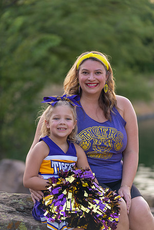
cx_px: 77
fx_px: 744
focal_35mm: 116
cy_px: 115
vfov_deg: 17.6
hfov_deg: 11.8
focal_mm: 116
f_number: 2.8
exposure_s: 1/320
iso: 400
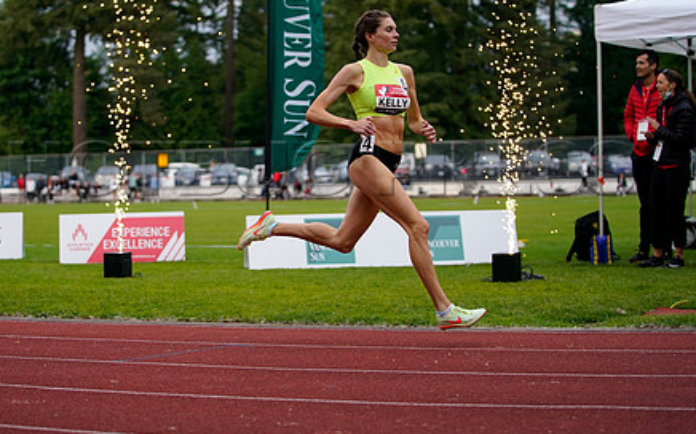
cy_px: 152
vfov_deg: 13.7
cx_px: 262
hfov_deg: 21.8
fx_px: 1801
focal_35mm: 95
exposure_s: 1/1600
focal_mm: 70
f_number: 2.8
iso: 1000
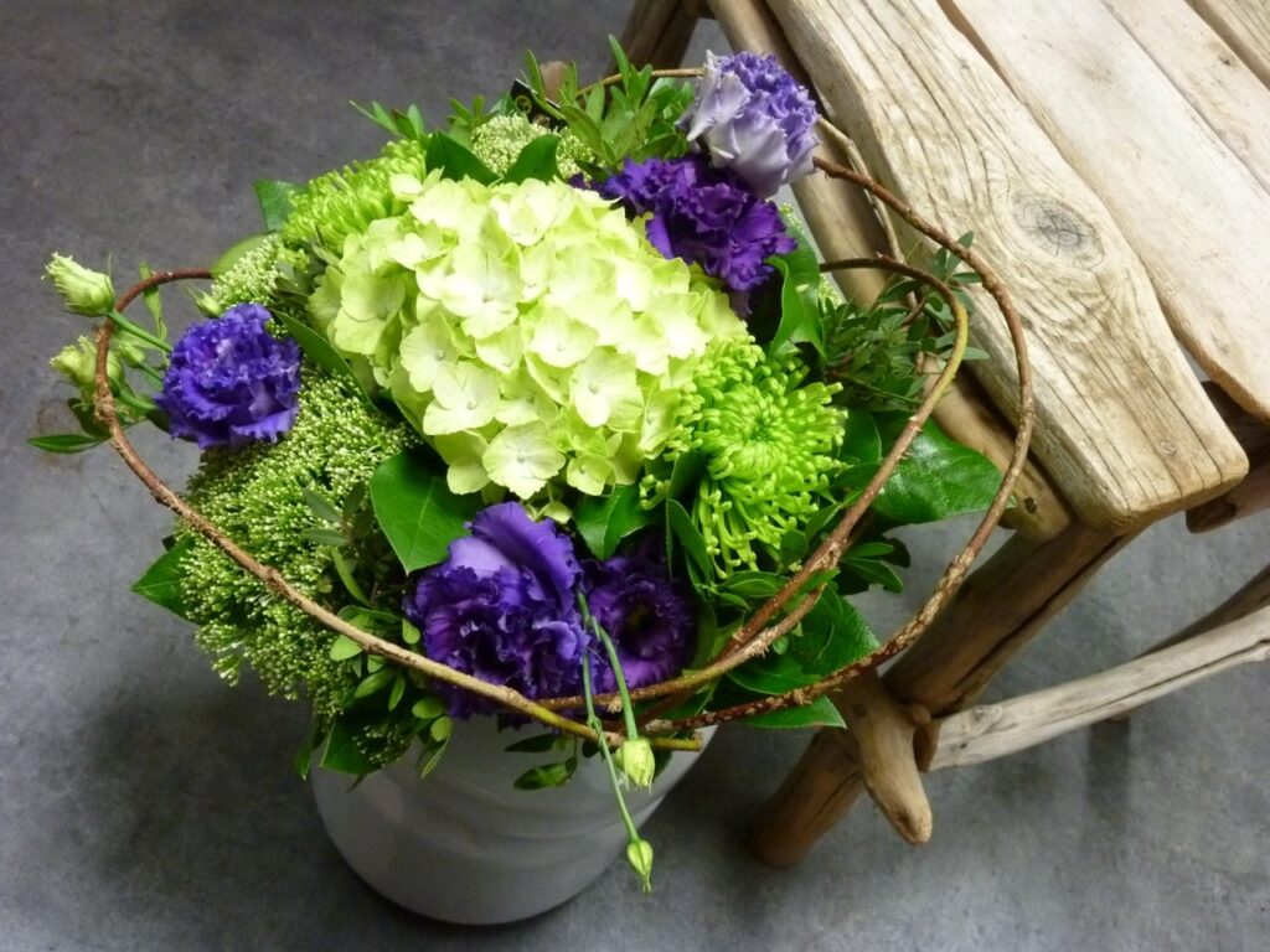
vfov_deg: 42.9
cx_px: 635
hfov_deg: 55.4
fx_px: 1211
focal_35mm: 33
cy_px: 476
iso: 400
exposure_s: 1/6
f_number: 3.7
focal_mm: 5.9
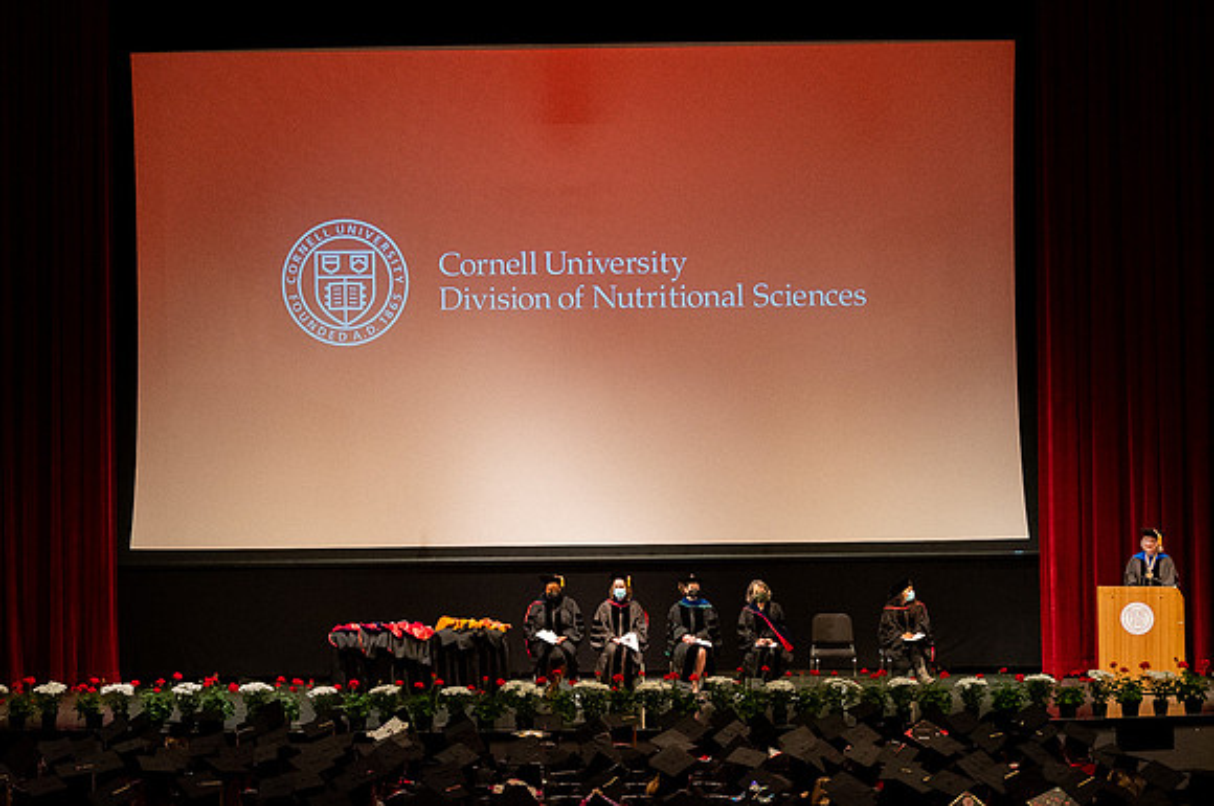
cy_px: 386
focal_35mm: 70
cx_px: 584
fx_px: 2362
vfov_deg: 19.4
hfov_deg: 28.8
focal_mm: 45
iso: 2500
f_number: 4.5
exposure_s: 1/160
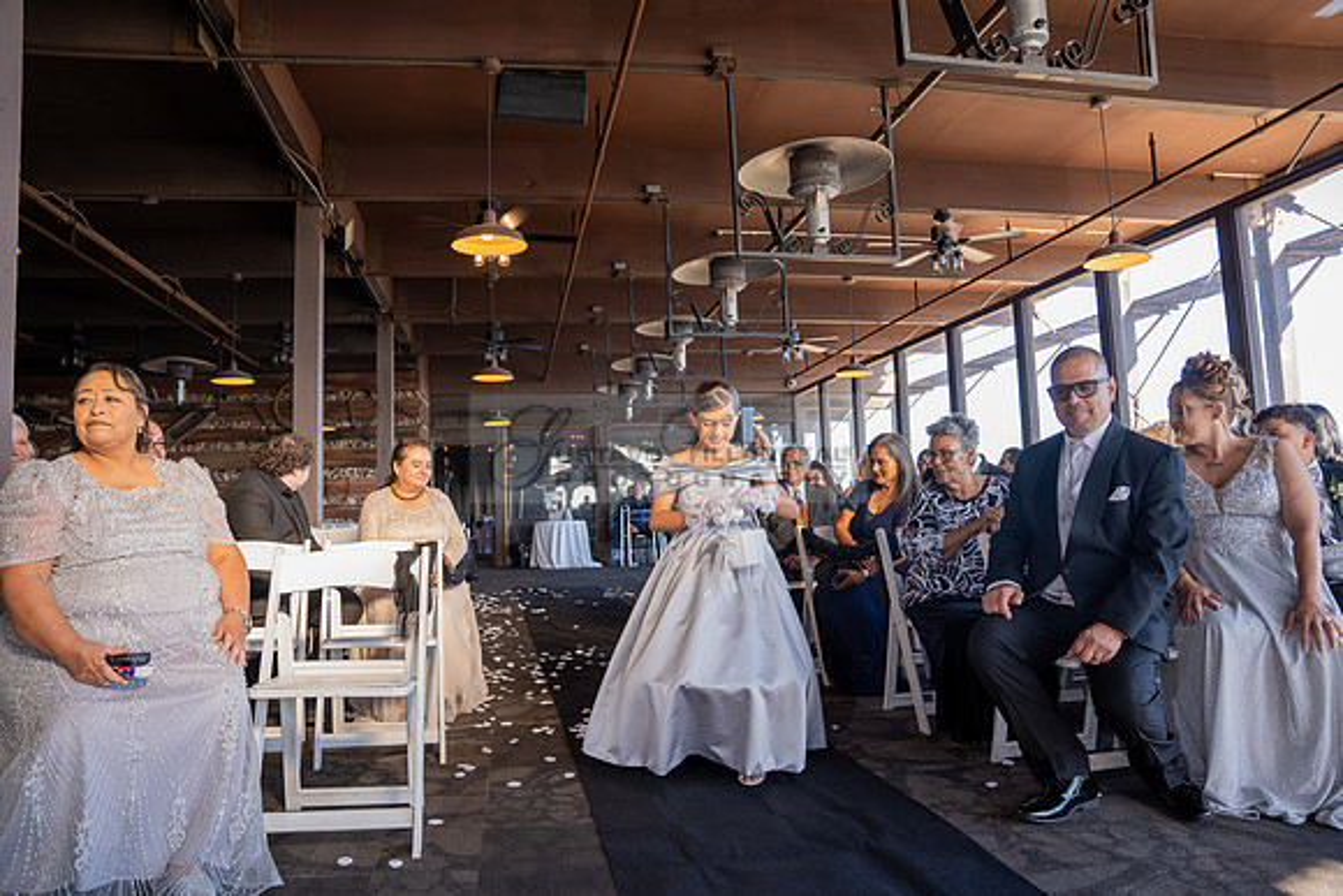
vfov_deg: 53.2
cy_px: 448
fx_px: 896
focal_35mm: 24
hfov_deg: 73.7
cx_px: 672
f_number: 3.5
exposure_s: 1/100
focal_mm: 24
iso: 320
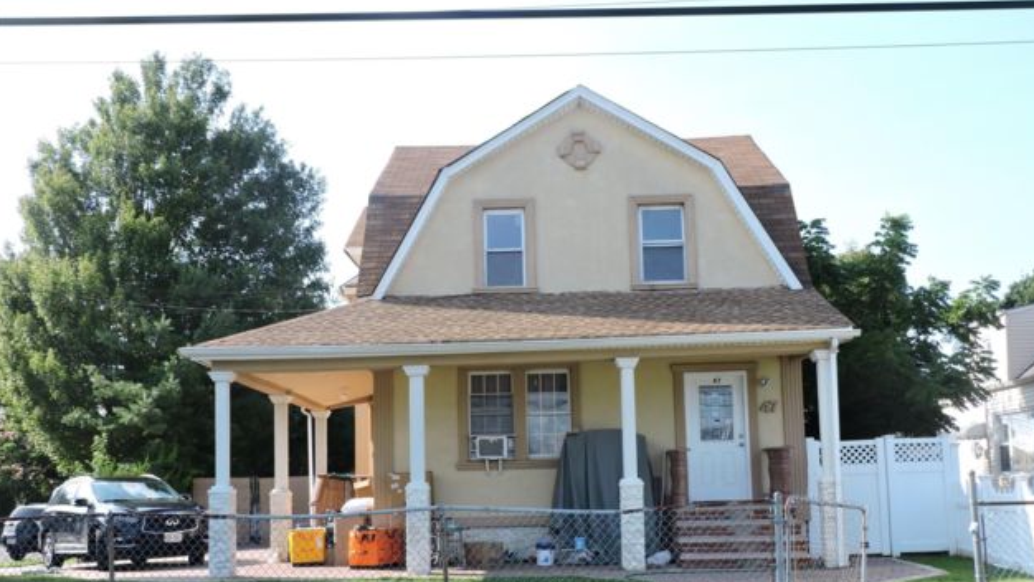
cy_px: 379
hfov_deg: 51.6
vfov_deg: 30.2
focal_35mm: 39
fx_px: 1069
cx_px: 524
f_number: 3.3
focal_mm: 6.2
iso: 100
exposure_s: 1/400
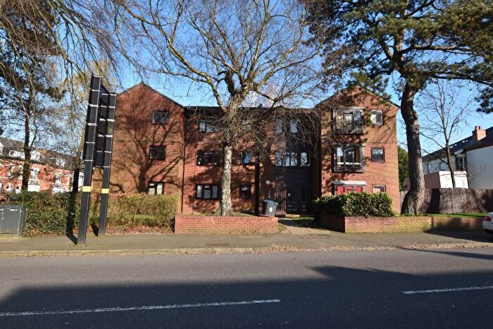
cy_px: 164
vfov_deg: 63.2
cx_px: 246
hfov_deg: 85.4
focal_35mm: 20
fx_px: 267
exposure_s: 1/250
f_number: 6.3
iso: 200
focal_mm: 13
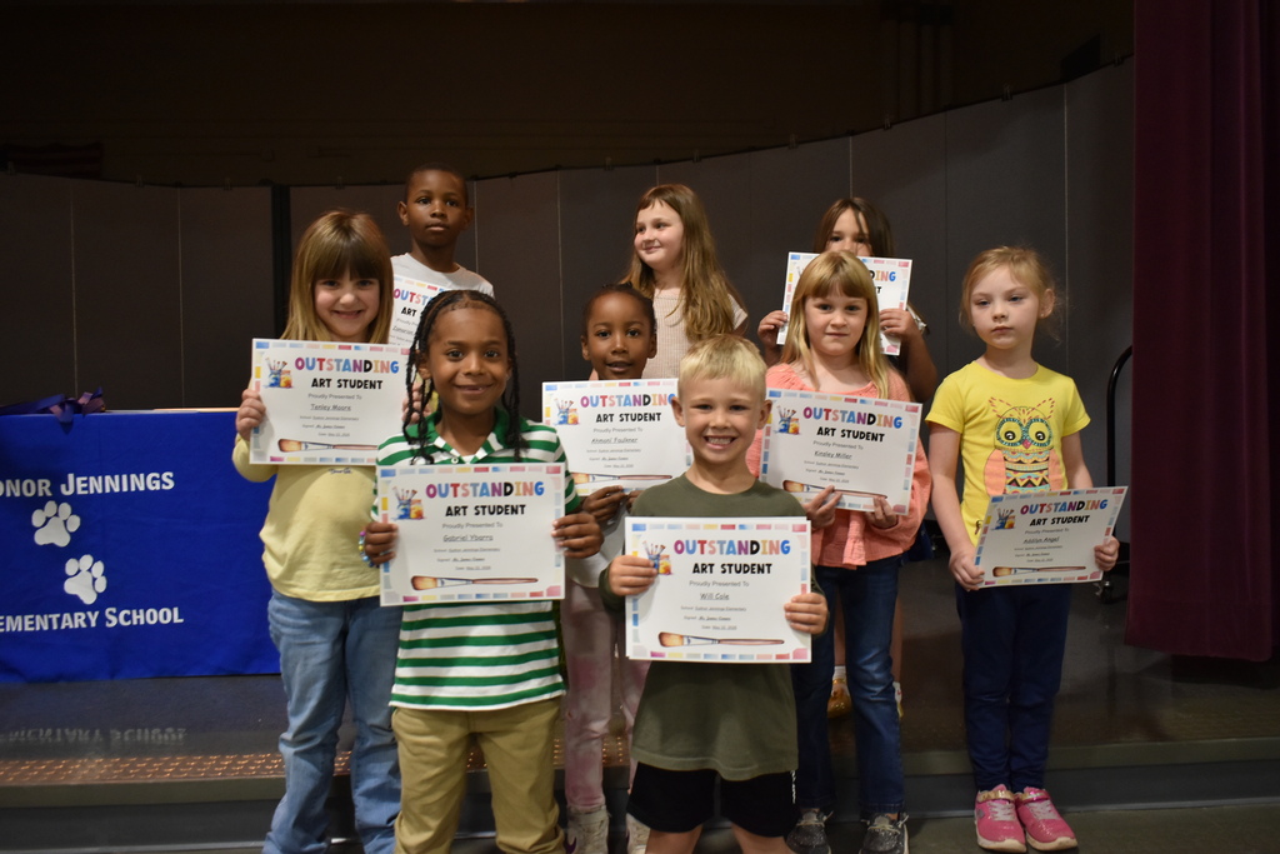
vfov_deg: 43.6
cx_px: 640
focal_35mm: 30
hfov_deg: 61.9
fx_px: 1067
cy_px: 427
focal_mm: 20
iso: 800
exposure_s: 1/50
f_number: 3.5
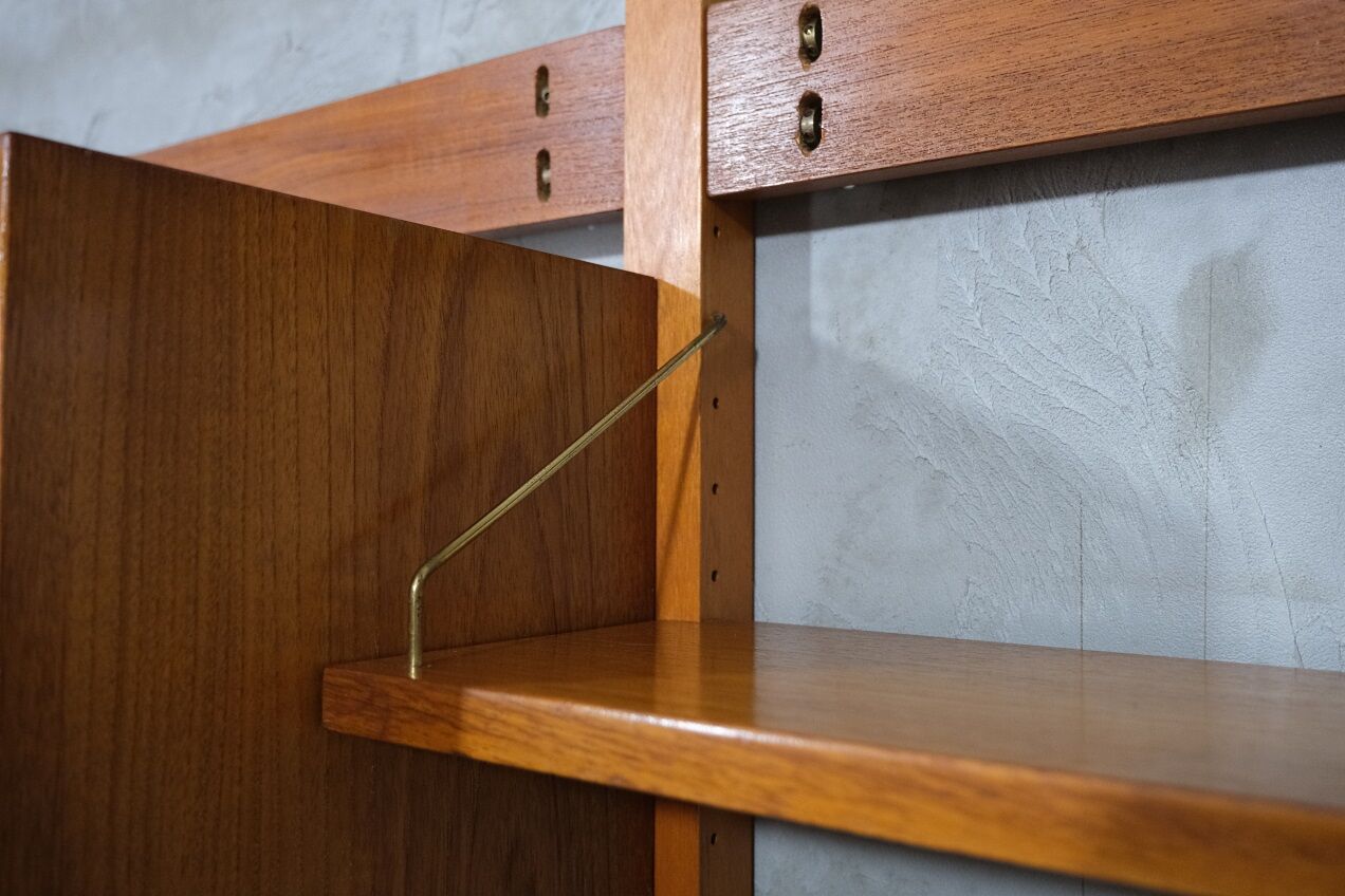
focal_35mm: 30
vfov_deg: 43.6
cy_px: 448
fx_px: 1121
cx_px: 672
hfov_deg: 61.9
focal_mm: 20.2
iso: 1600
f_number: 4
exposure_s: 1/28
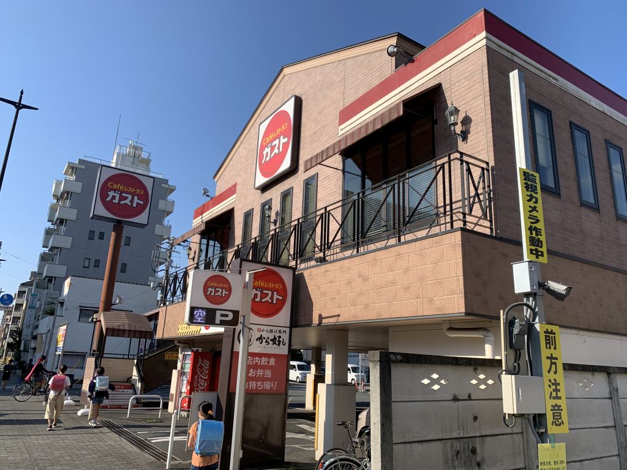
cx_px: 314
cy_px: 235
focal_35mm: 26
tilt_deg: +15.9
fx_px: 471
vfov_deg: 53.1
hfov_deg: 67.3
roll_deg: -2.2
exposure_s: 1/1845
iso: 25
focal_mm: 4.25
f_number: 1.8
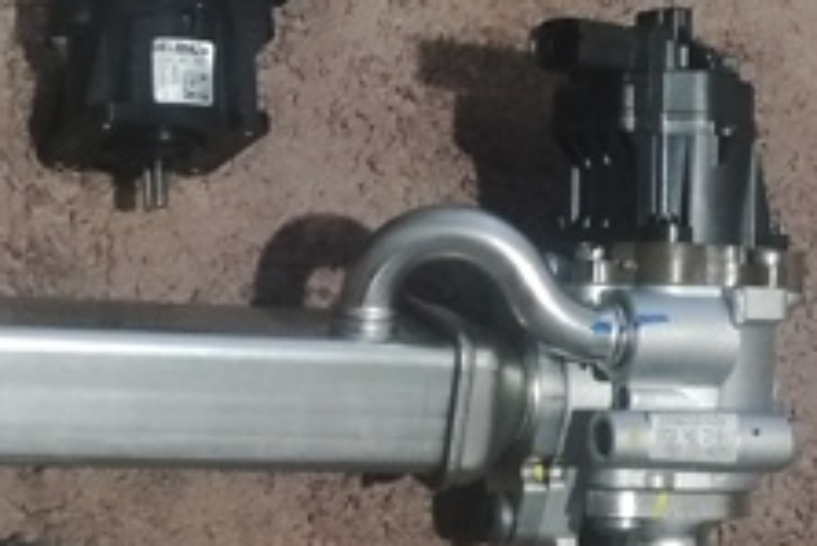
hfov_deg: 50.2
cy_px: 143
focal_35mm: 38
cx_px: 313
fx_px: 863
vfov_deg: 34.4
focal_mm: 4.74
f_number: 1.79
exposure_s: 1/33
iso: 3232
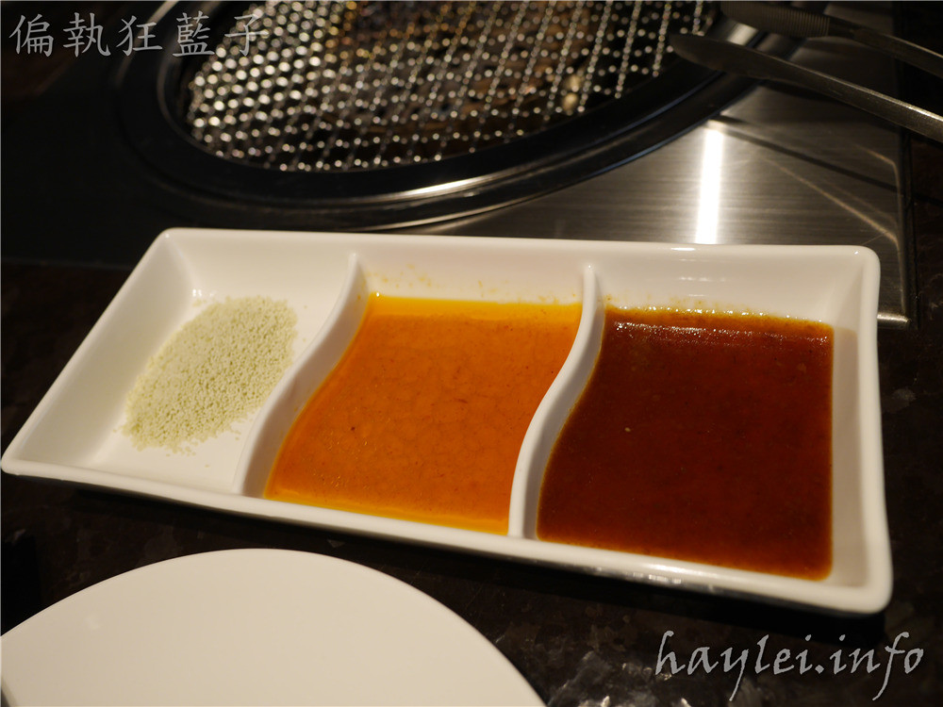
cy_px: 354
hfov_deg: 60.0
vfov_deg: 46.8
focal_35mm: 30
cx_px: 472
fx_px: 817
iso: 320
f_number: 4
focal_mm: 15
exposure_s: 1/60
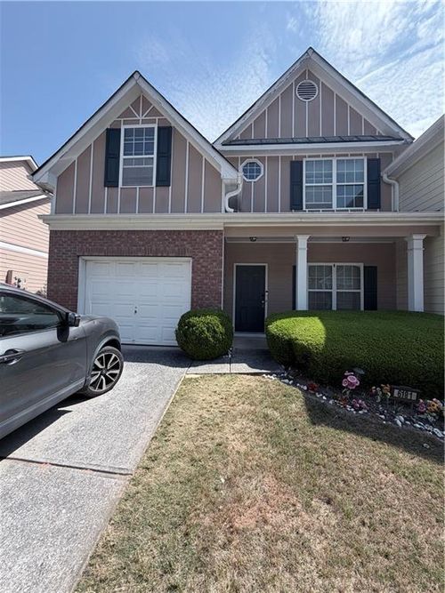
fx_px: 240
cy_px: 296
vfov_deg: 102.1
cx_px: 222
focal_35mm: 14
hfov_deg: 85.7
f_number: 2.2
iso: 32
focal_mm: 2.22
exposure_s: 1/770
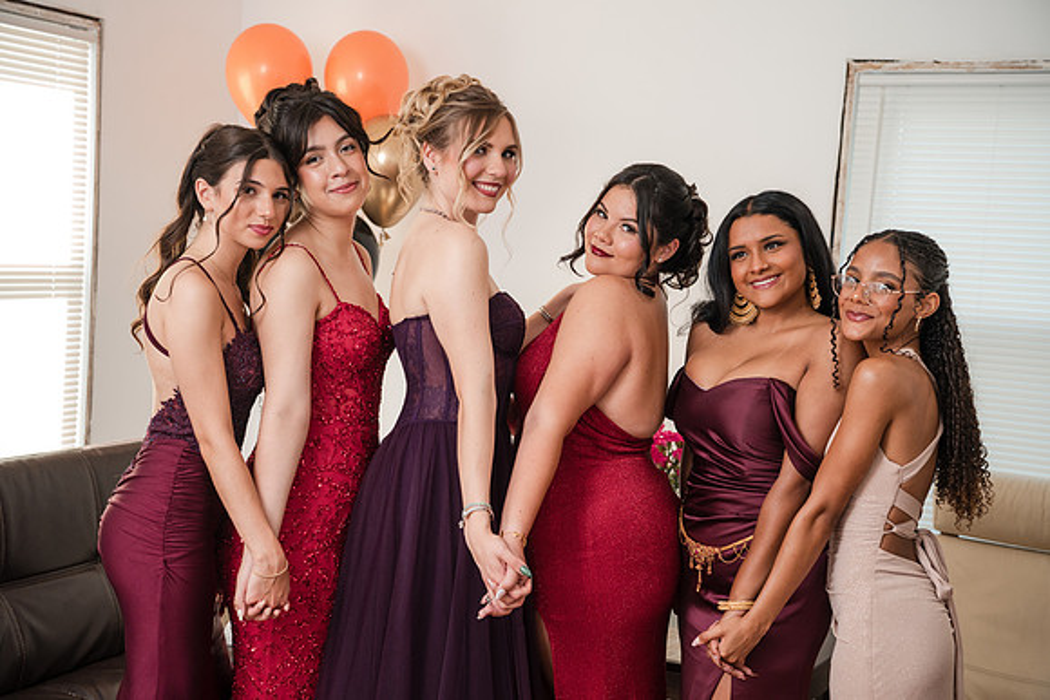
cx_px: 525
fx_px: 1634
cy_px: 350
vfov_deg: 24.2
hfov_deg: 35.6
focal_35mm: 56
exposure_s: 1/250
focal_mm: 56
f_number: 4
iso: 1600
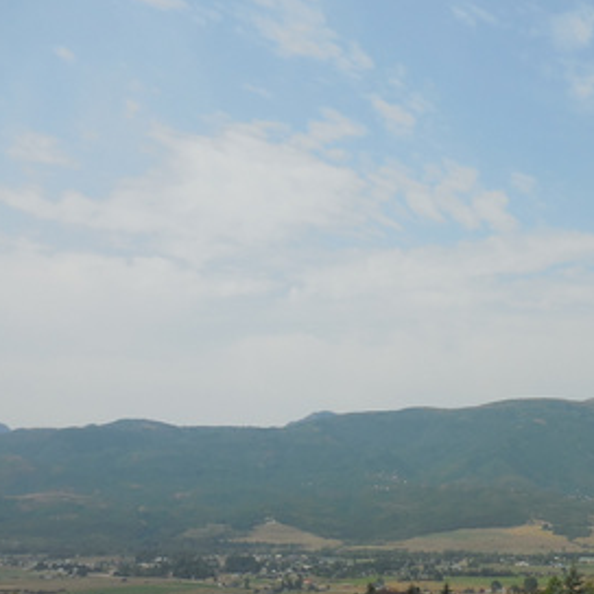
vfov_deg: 32.4
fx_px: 1010
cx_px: 563
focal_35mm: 52
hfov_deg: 30.9
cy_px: 415
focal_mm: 4.5
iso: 125
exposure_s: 1/250
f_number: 10.5
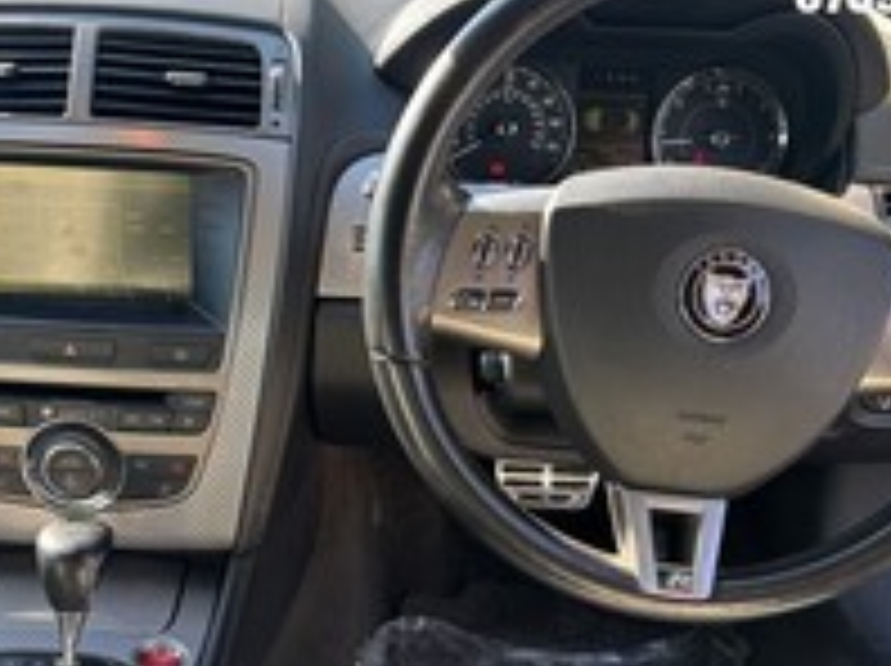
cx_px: 328
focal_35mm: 46
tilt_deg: -30.0
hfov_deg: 41.0
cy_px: 495
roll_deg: -1.6
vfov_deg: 30.9
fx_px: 1183
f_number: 1.6
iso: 50
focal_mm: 5.96
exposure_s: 1/180
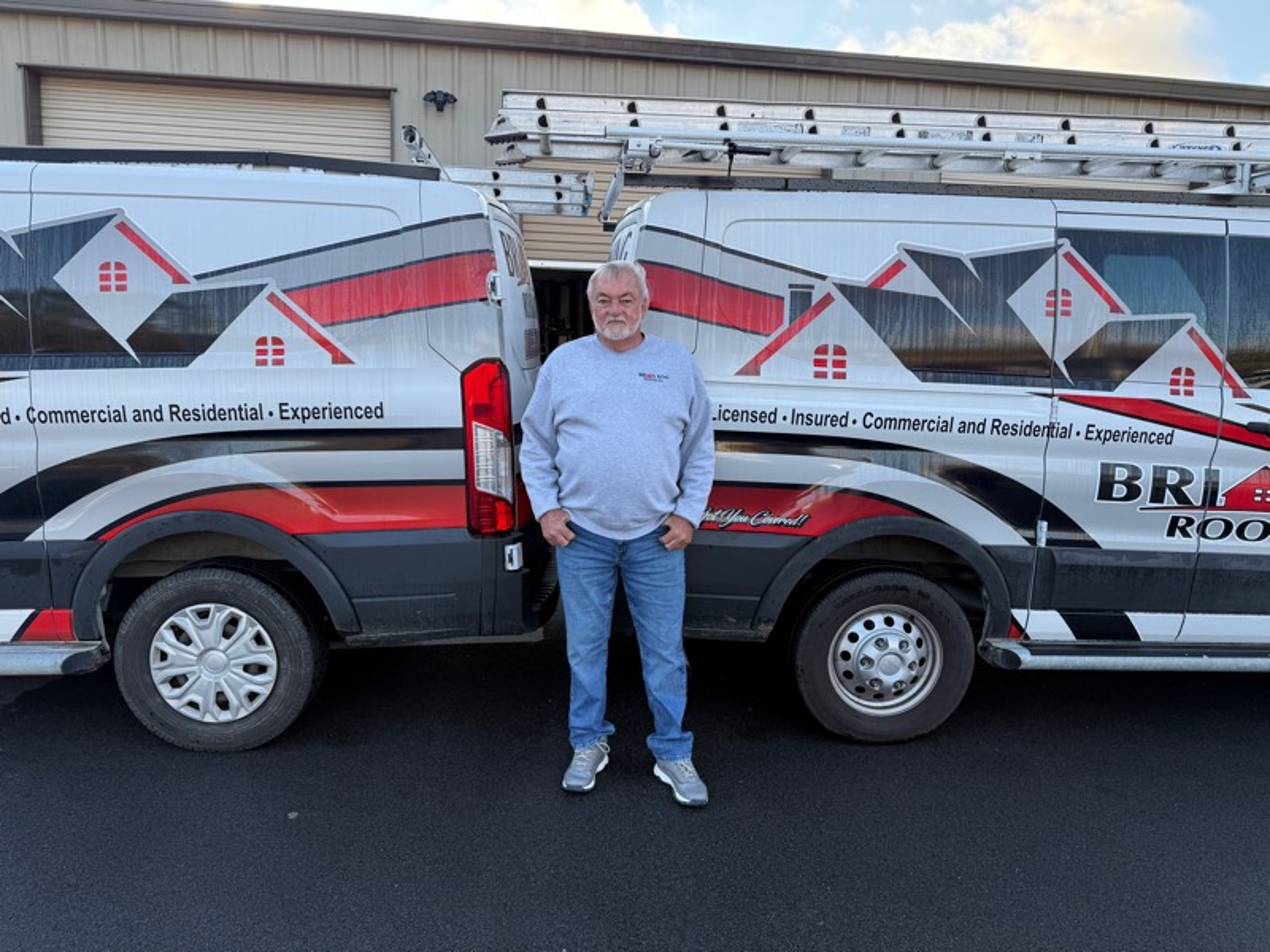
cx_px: 635
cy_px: 476
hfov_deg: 71.6
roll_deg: -1.2
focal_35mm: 24
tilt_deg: -7.7
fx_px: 881
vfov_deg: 56.8
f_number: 1.78
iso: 80
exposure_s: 1/607
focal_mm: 6.76
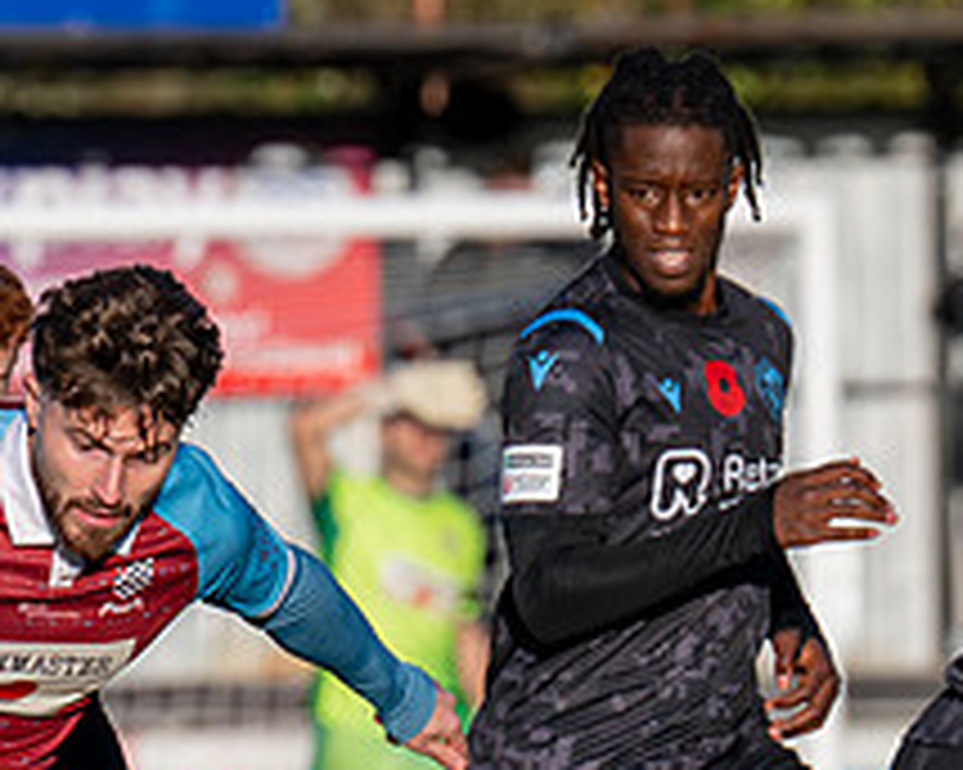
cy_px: 755
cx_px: -553
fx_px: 34613
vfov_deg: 1.3
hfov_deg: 1.6
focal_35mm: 1215
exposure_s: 1/4000
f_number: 4
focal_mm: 175
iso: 400
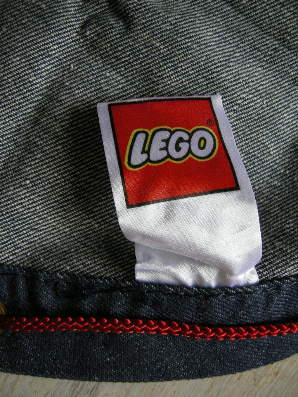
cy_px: 198
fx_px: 413
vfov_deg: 51.4
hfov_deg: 39.7
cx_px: 149
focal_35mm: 36
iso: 131
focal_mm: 7.5
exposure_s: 1/62
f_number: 2.7
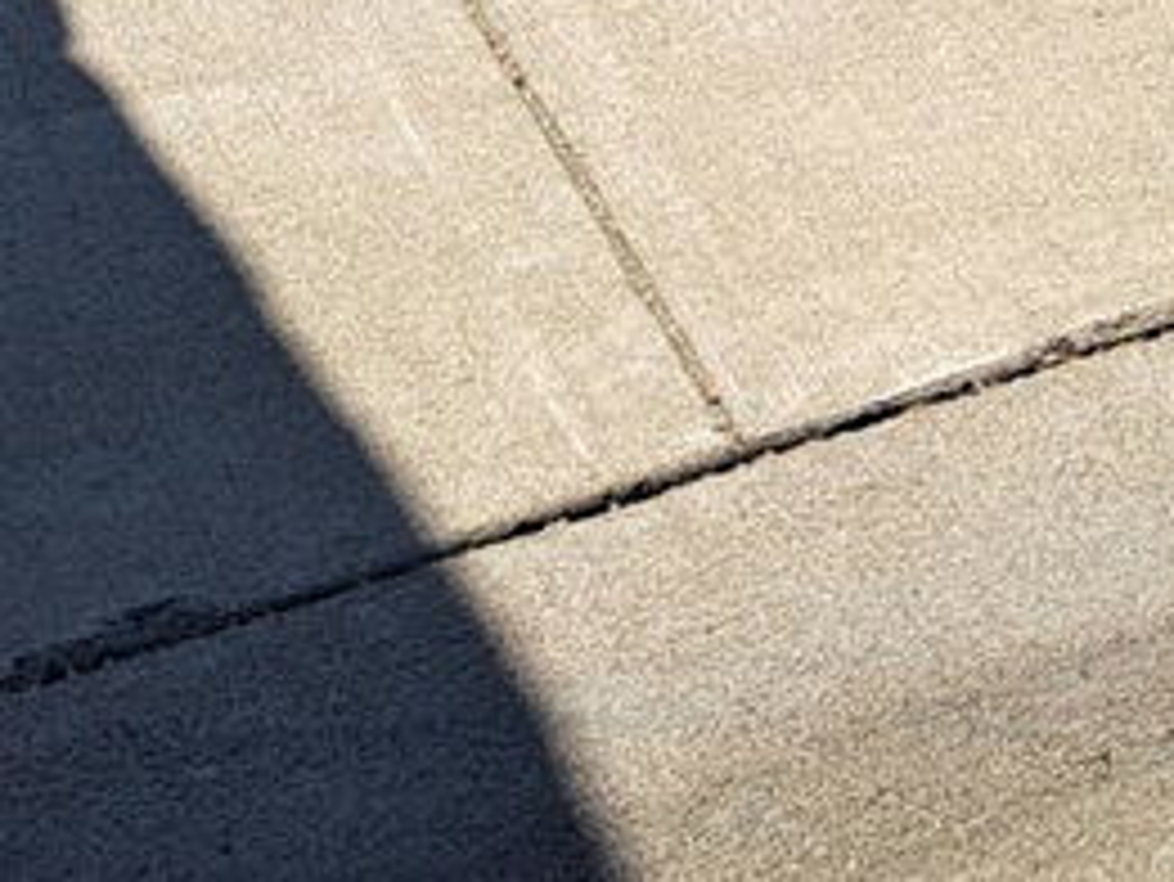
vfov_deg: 8.5
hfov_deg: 12.8
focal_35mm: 147
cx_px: 1727
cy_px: -1773
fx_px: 4988
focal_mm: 5.23
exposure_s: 1/902
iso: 50
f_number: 1.8
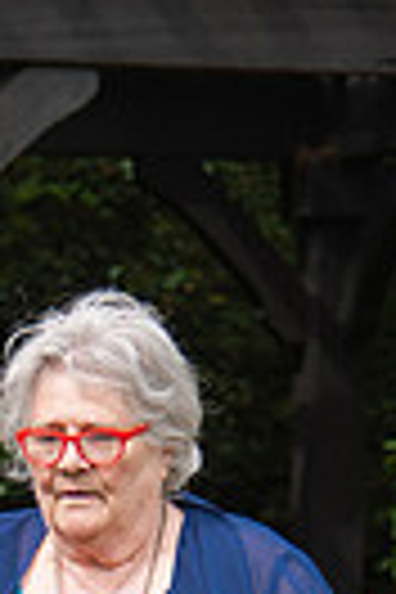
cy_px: 738
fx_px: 5808
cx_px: -150
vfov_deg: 5.8
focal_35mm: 352
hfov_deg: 3.9
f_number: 4
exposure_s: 1/320
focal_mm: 62
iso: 100
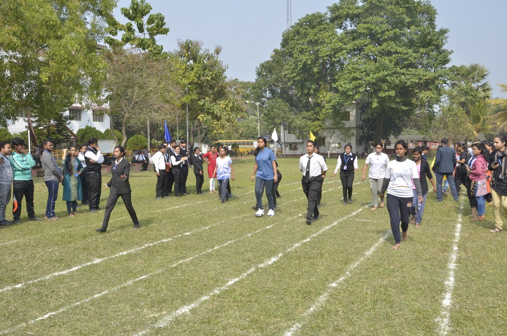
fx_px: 464
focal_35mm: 33
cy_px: 168
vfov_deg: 39.8
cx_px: 254
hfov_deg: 57.3
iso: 250
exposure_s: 1/125
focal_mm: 22
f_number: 14
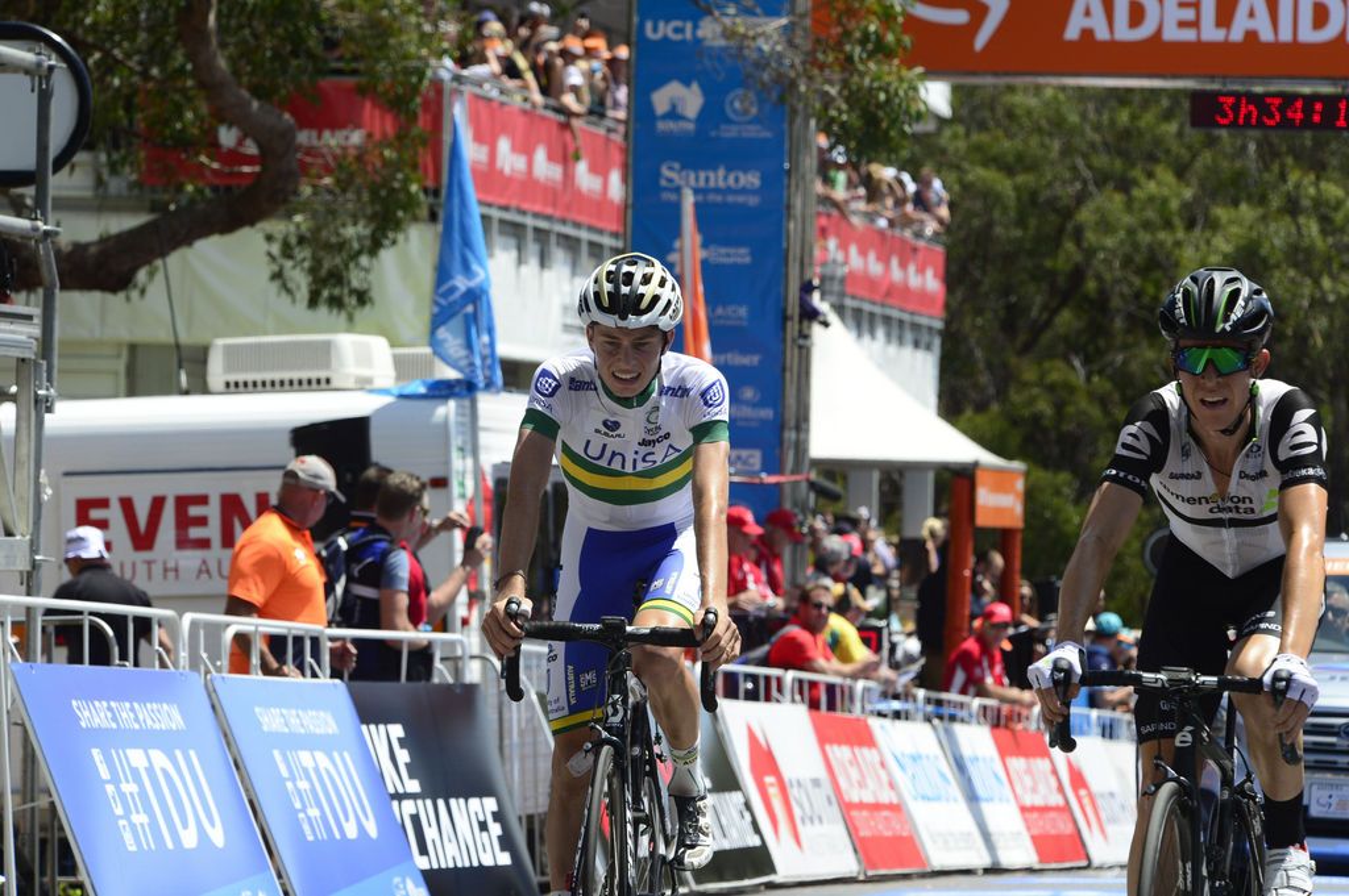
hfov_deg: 10.8
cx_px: 674
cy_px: 448
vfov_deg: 7.2
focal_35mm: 190
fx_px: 7114
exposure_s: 1/1000
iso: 800
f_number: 11
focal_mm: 190
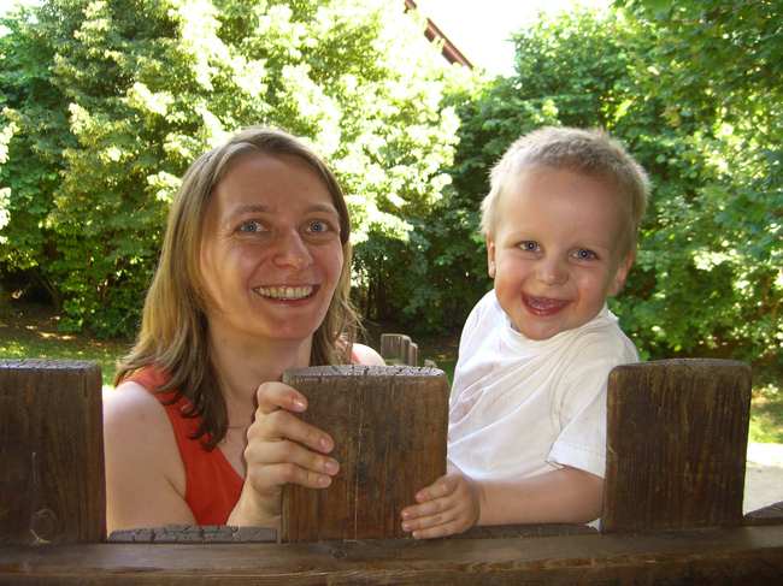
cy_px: 293
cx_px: 392
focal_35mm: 38
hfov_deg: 49.0
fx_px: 859
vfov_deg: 37.7
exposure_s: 1/80
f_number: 2.8
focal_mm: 7.9
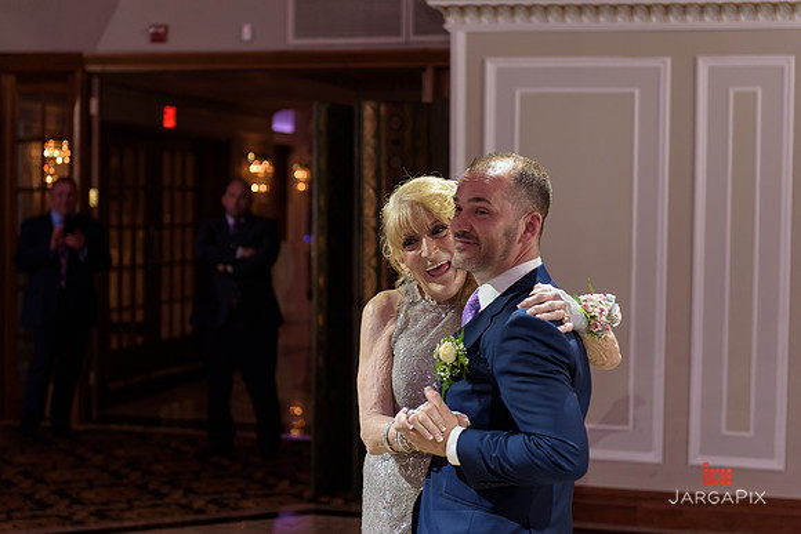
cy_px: 267
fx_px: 1558
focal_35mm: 70
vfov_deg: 19.5
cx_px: 400
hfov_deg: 28.8
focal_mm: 70
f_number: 3.2
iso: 640
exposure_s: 1/125
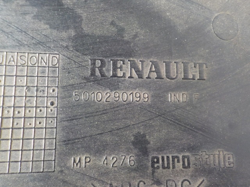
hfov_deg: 60.0
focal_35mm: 30
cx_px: 125
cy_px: 94
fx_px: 217
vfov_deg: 46.8
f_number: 3.3
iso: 400
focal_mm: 4.1
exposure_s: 1/20
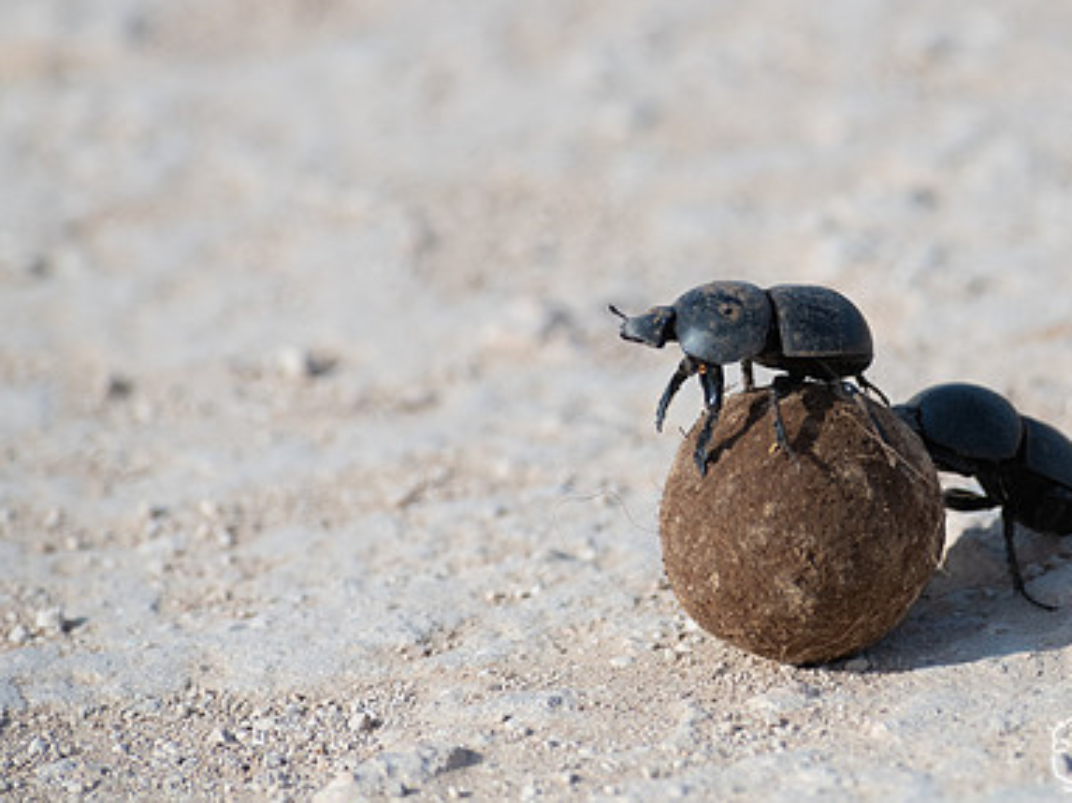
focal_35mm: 877
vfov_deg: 1.7
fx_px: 27142
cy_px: 263
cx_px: 805
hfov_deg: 2.3
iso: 800
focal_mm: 600
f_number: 8
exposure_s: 1/3200
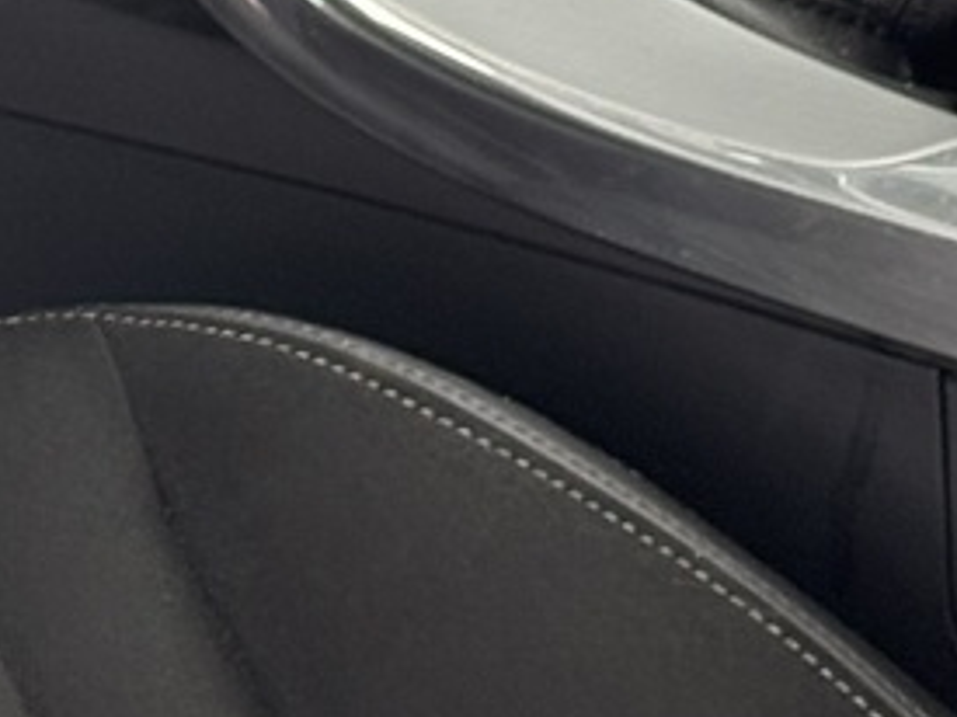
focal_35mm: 272
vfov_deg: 5.3
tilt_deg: -26.9
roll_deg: -8.8
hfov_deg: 7.2
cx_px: -512
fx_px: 7516
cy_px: -1069
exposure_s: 1/109
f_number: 1.6
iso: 50
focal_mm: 5.96
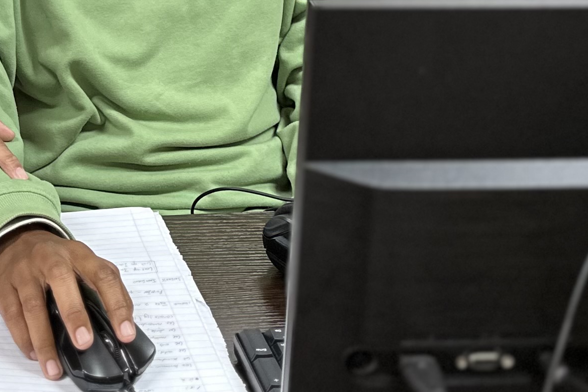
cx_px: -2
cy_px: -217
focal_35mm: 86
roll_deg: +0.1
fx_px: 1405
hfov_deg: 22.7
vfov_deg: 14.7
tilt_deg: -10.6
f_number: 1.78
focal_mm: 6.86
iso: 125
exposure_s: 1/50
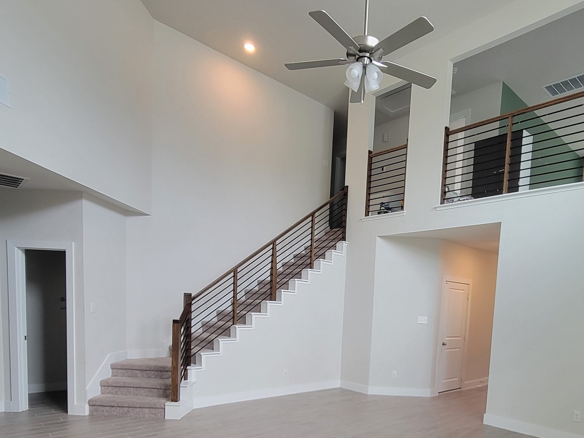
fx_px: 371
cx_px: 357
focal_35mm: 22
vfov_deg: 57.9
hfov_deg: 75.3
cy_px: 330
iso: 125
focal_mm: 2.2
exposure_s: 1/60
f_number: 2.2
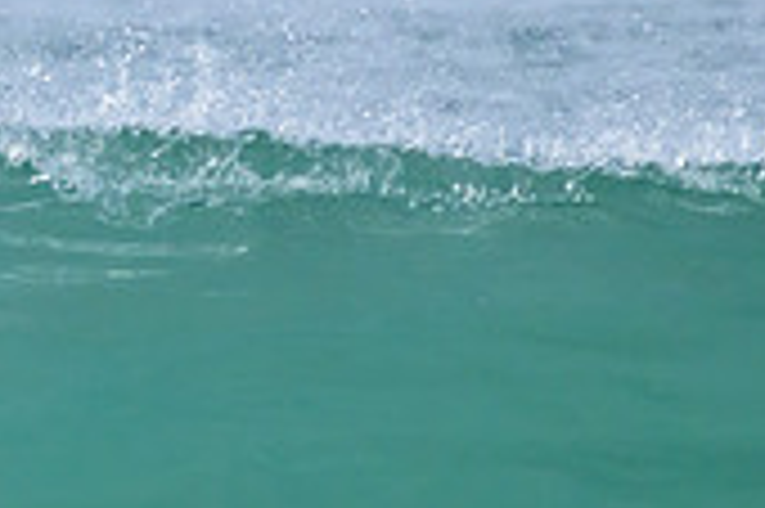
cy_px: 536
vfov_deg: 0.4
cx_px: -217
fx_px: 79949
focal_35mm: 3766
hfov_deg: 0.5
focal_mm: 800
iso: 1600
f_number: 11
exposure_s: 1/2000
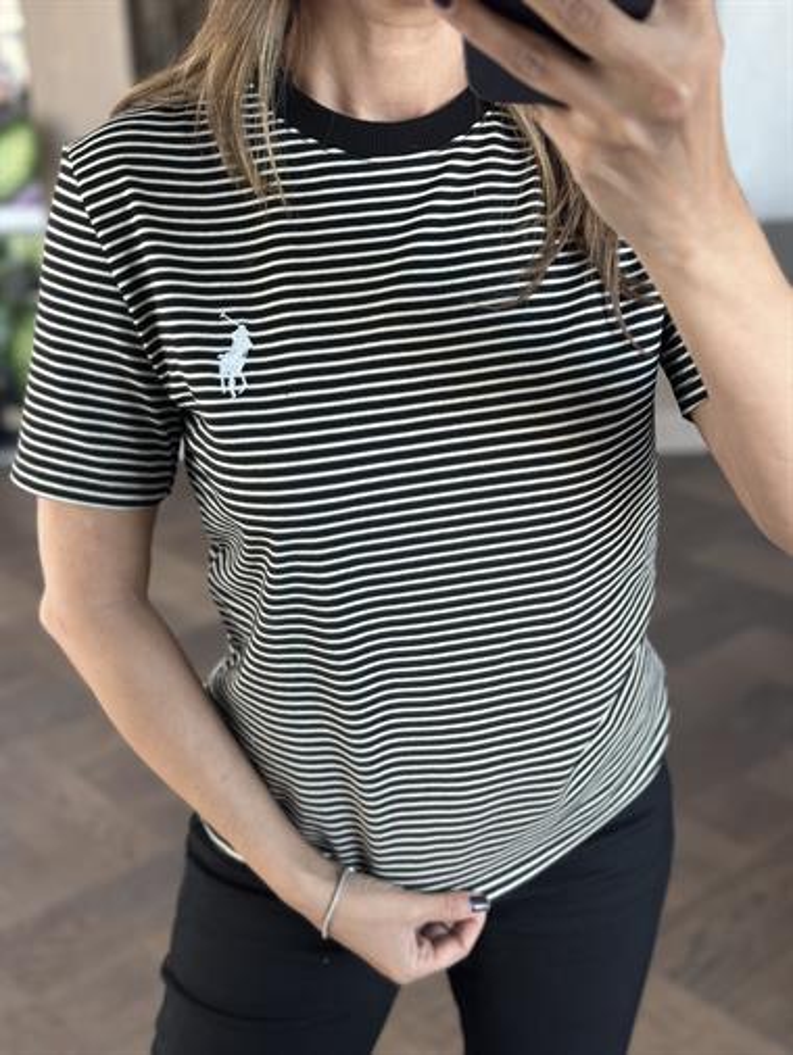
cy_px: 528
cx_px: 396
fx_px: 1465
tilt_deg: -28.8
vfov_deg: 39.6
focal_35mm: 48
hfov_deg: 30.3
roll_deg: +2.3
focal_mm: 6.86
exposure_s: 1/60
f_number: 1.78
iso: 200
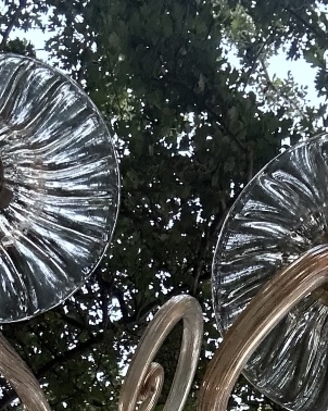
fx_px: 1129
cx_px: 186
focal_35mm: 93
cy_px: 611
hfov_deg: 16.5
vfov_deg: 18.4
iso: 250
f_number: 1.9
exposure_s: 1/60
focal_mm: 2.69
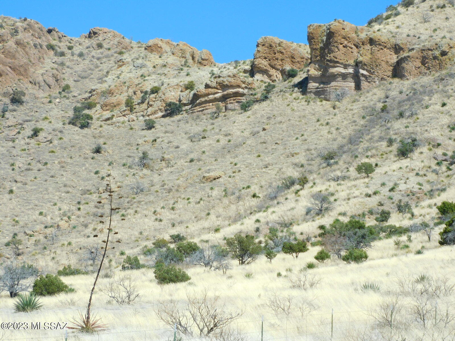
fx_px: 1774
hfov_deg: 14.6
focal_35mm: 135
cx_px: 228
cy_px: 170
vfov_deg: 11.0
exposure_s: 1/640
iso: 125
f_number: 5
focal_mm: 24.2
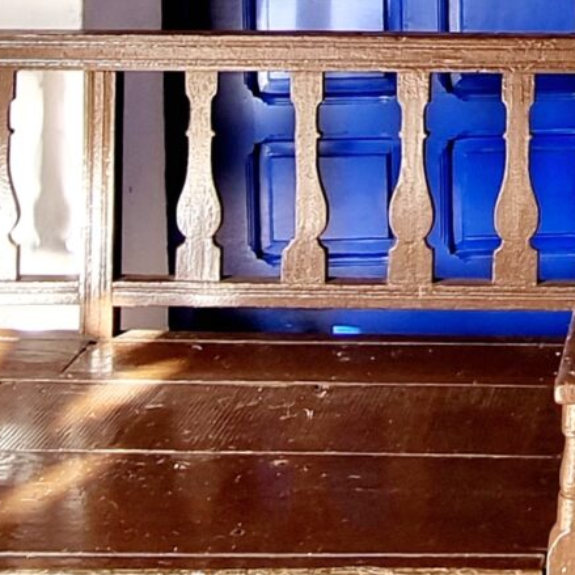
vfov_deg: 20.9
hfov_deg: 23.3
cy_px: -338
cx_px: 714
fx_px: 1259
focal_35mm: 67
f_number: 2.2
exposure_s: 1/100
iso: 50
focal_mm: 2.2
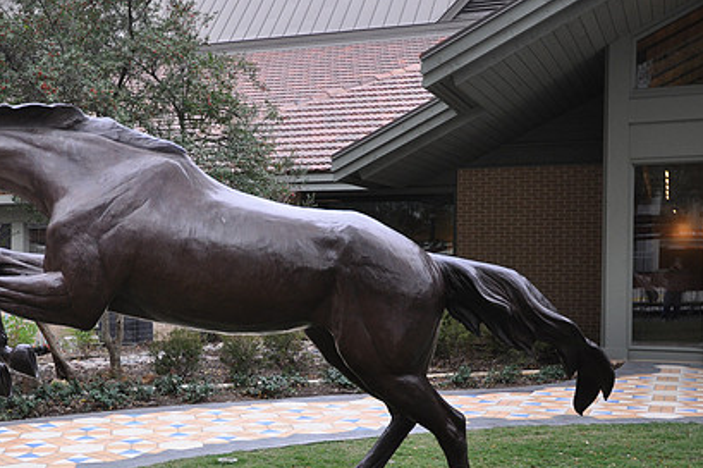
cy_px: 281
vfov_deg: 26.4
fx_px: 995
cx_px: 215
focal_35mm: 51
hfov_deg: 38.3
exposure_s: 1/60
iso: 400
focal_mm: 24
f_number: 4
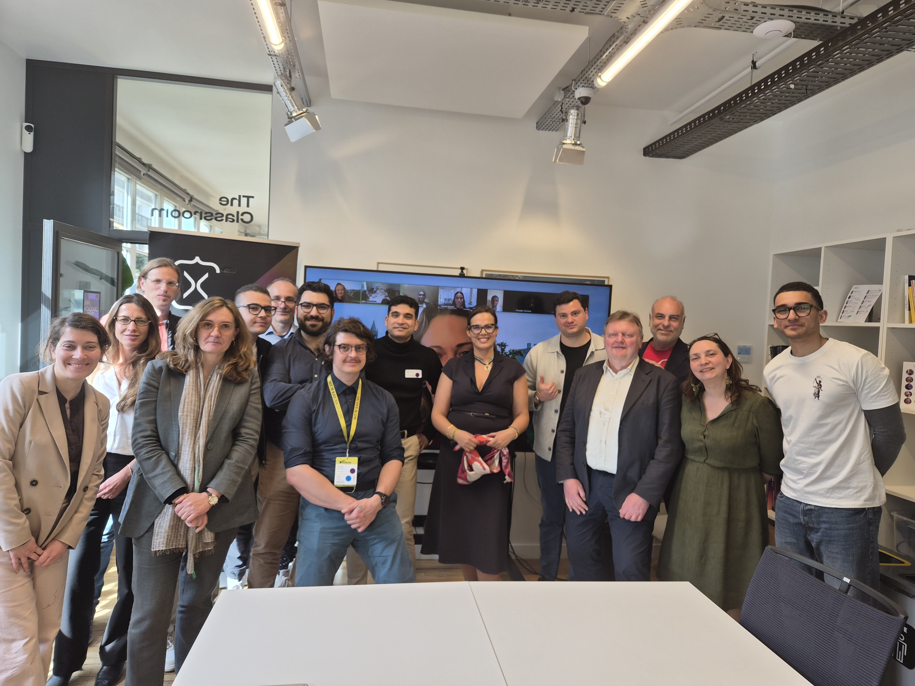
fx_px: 608
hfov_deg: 73.9
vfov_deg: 58.9
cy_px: 343
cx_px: 458
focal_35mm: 23
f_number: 1.8
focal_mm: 5.4
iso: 50
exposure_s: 1/100
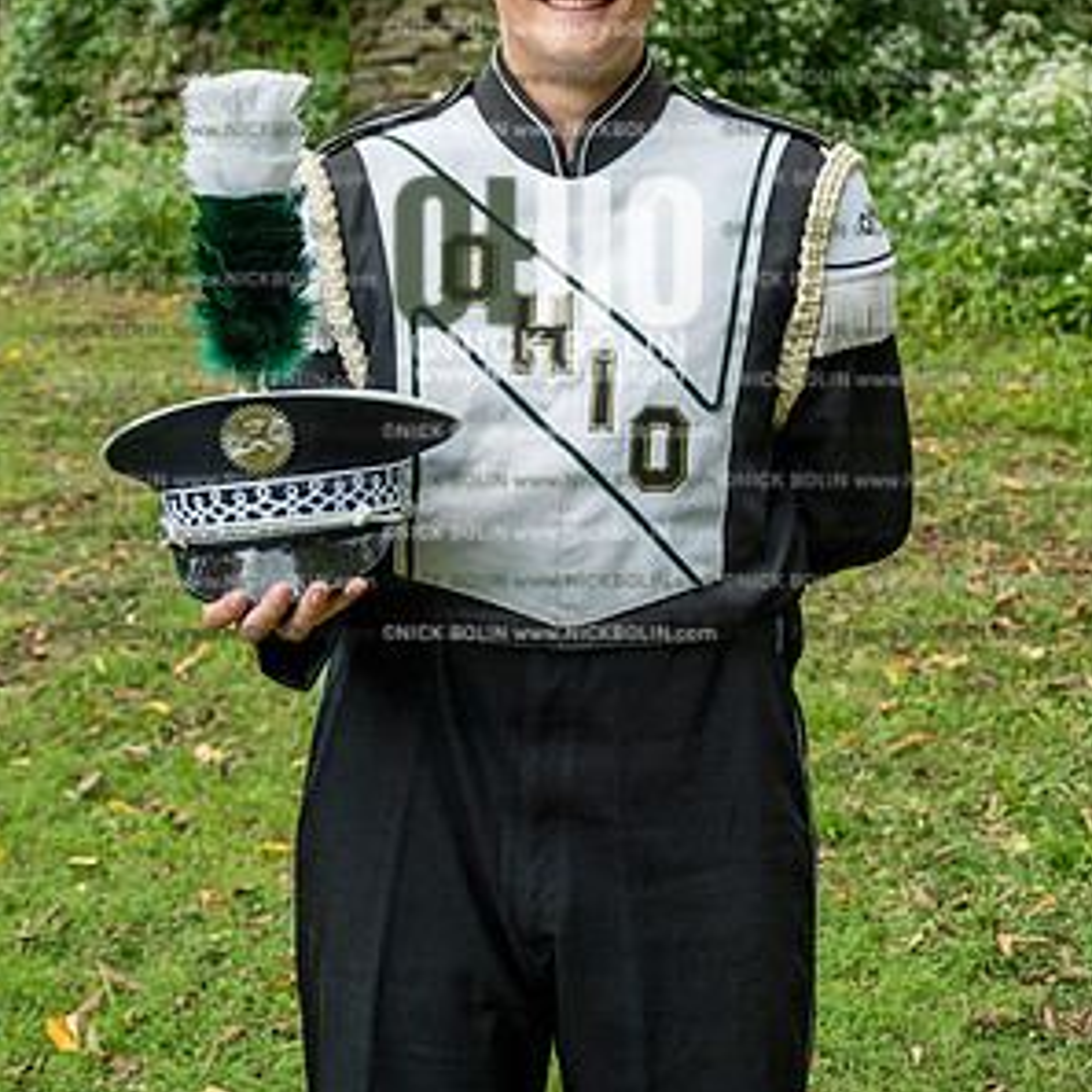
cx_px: 548
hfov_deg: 29.6
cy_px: 279
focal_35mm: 58
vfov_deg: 29.1
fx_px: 2070
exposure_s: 1/640
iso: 1000
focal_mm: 45
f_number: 5.6
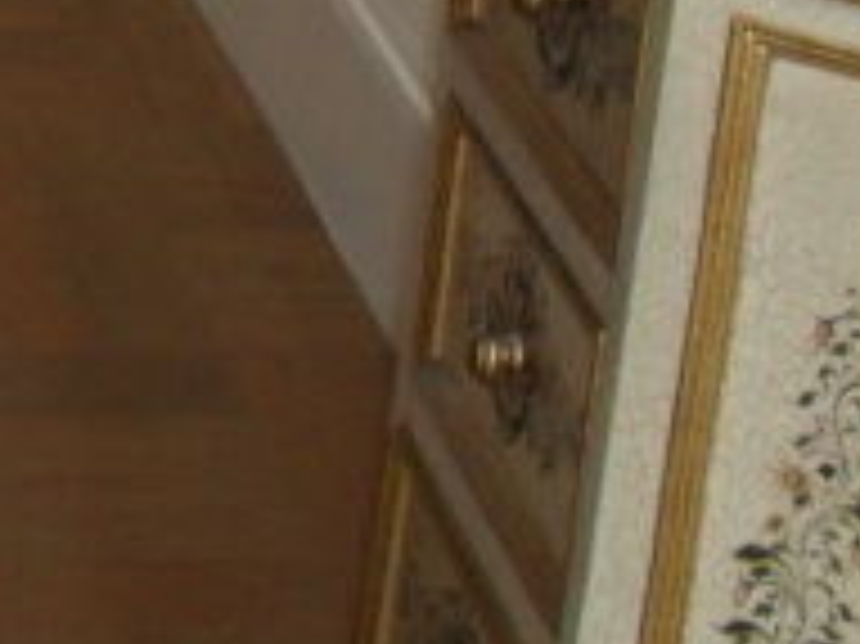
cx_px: -1094
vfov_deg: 7.6
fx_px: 4668
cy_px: -576
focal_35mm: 188
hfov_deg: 9.5
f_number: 3.2
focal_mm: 6.3
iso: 200
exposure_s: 1/45
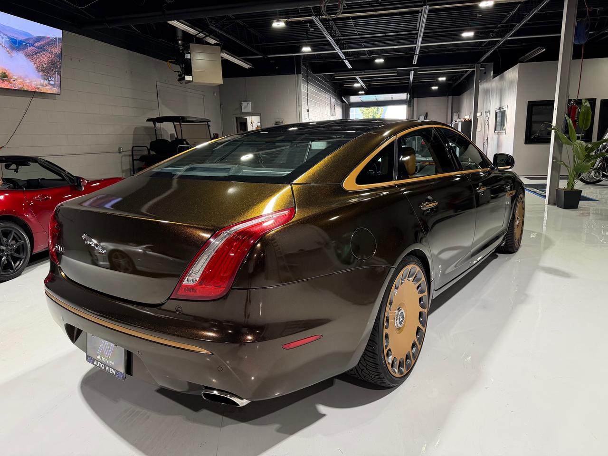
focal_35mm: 24
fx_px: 422
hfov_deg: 71.6
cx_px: 304
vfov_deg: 56.8
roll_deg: +2.2
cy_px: 228
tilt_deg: -11.2
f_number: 1.78
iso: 200
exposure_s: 1/143
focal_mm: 6.76
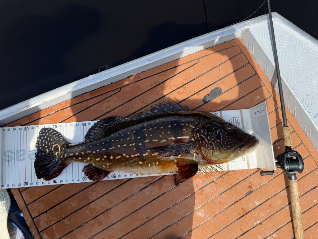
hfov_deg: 71.6
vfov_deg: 56.8
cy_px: 120
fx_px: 220
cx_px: 159
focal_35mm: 24
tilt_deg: -82.0
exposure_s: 1/3759
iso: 100
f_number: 1.78
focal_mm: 6.76
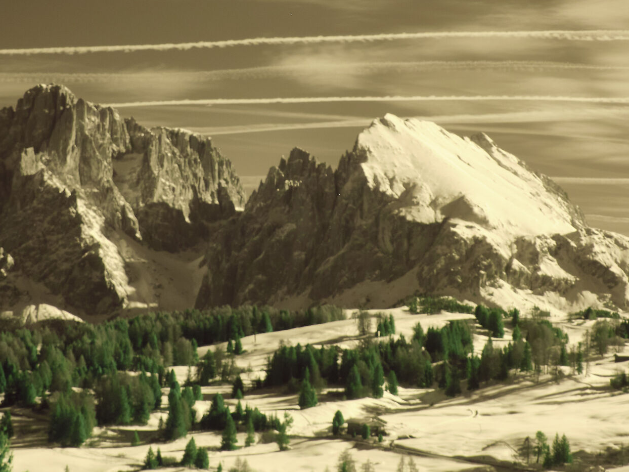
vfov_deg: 14.5
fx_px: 1853
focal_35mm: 102
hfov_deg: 19.2
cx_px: 255
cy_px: 128
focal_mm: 36.6
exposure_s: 2.3
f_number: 9
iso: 400
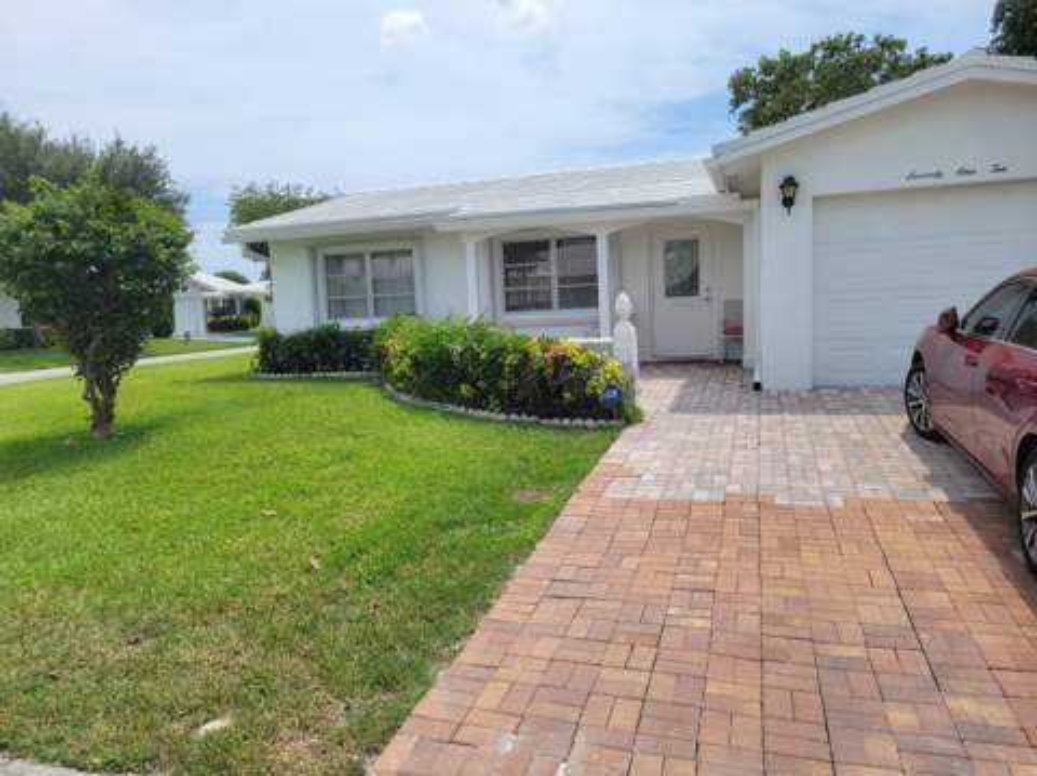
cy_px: 388
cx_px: 518
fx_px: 778
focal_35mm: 26
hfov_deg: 67.4
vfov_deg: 53.0
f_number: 1.8
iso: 40
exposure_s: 1/2993
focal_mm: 5.4
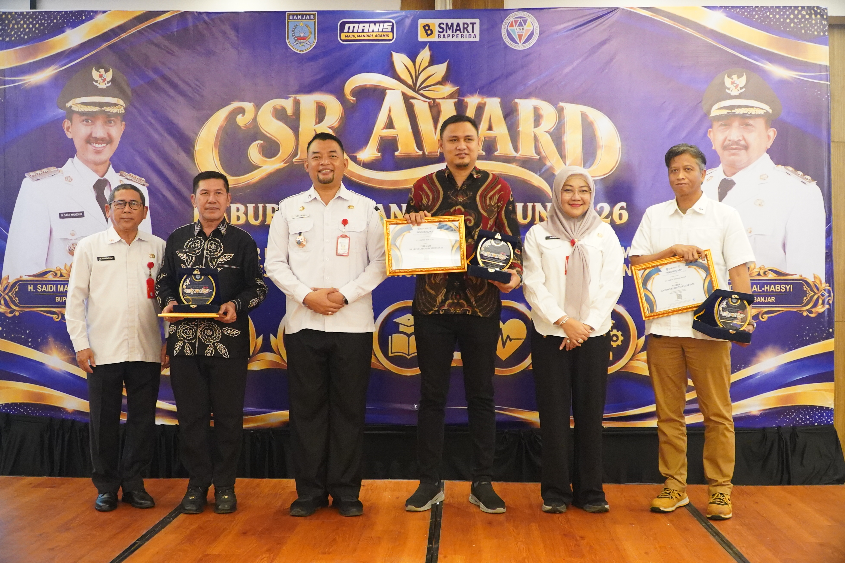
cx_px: 422
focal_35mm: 39
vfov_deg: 34.2
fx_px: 915
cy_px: 282
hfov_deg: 49.6
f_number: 4.5
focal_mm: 26
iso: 6400
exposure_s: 1/100
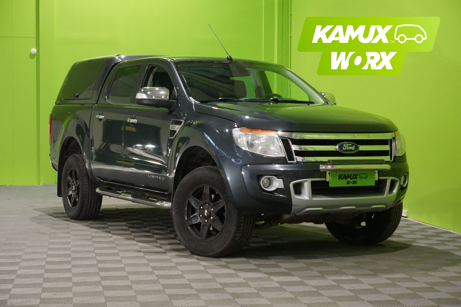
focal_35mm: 70
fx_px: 896
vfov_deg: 19.5
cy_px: 154
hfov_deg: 28.8
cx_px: 230
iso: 6400
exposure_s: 1/50
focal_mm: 70
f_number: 14
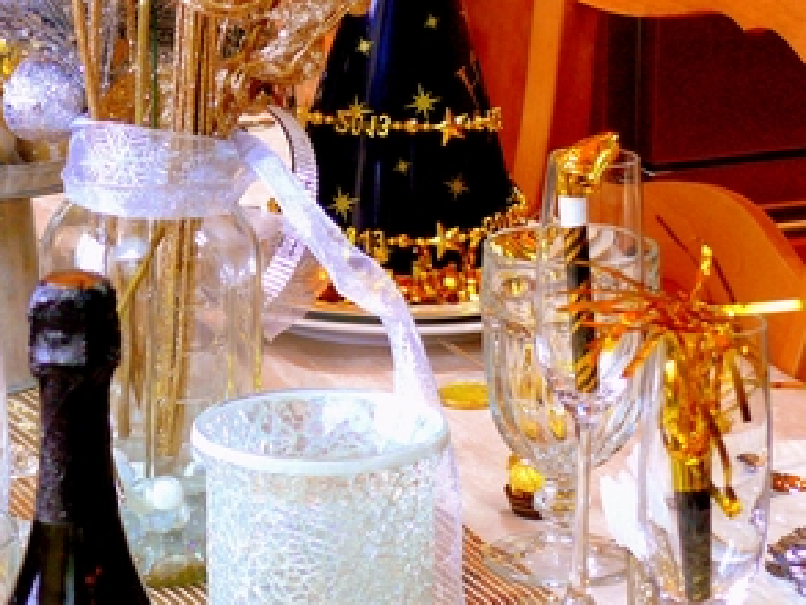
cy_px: 419
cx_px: 23
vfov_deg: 10.1
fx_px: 3424
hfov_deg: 13.3
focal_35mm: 147
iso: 160
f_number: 3.2
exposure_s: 1/30
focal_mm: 15.9
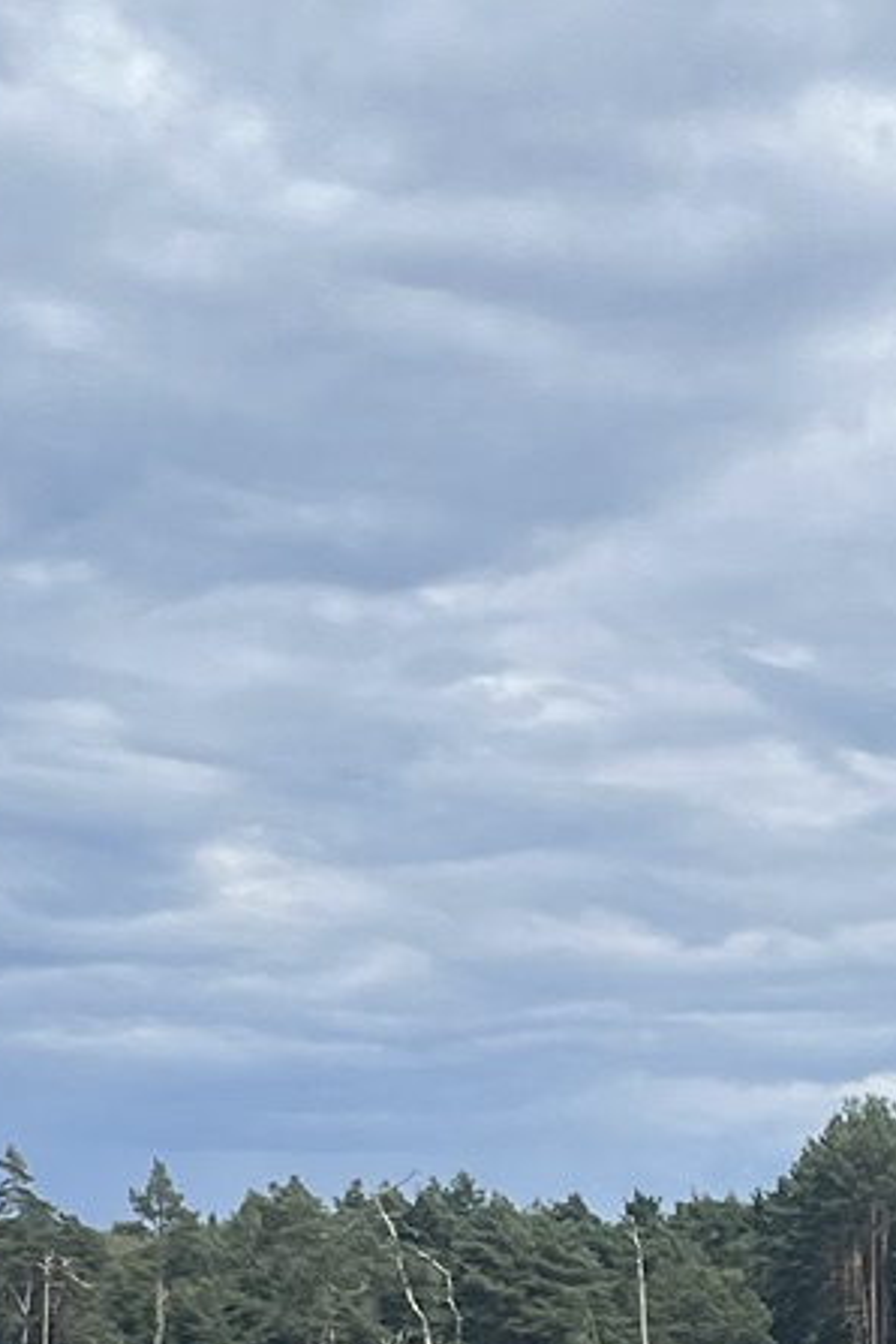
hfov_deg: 11.3
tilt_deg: -4.3
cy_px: 2063
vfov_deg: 15.5
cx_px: 670
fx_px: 4517
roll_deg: +0.6
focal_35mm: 121
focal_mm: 5.1
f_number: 1.6
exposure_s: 1/4149
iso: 50
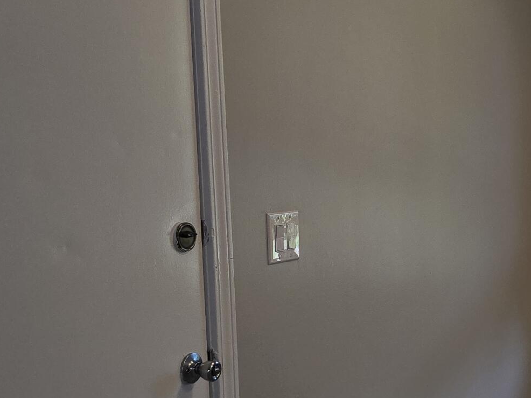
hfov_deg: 24.4
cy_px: 239
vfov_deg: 21.0
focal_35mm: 70
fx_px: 1074
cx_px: 680
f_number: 1.7
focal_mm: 6.3
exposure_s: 1/60
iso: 50
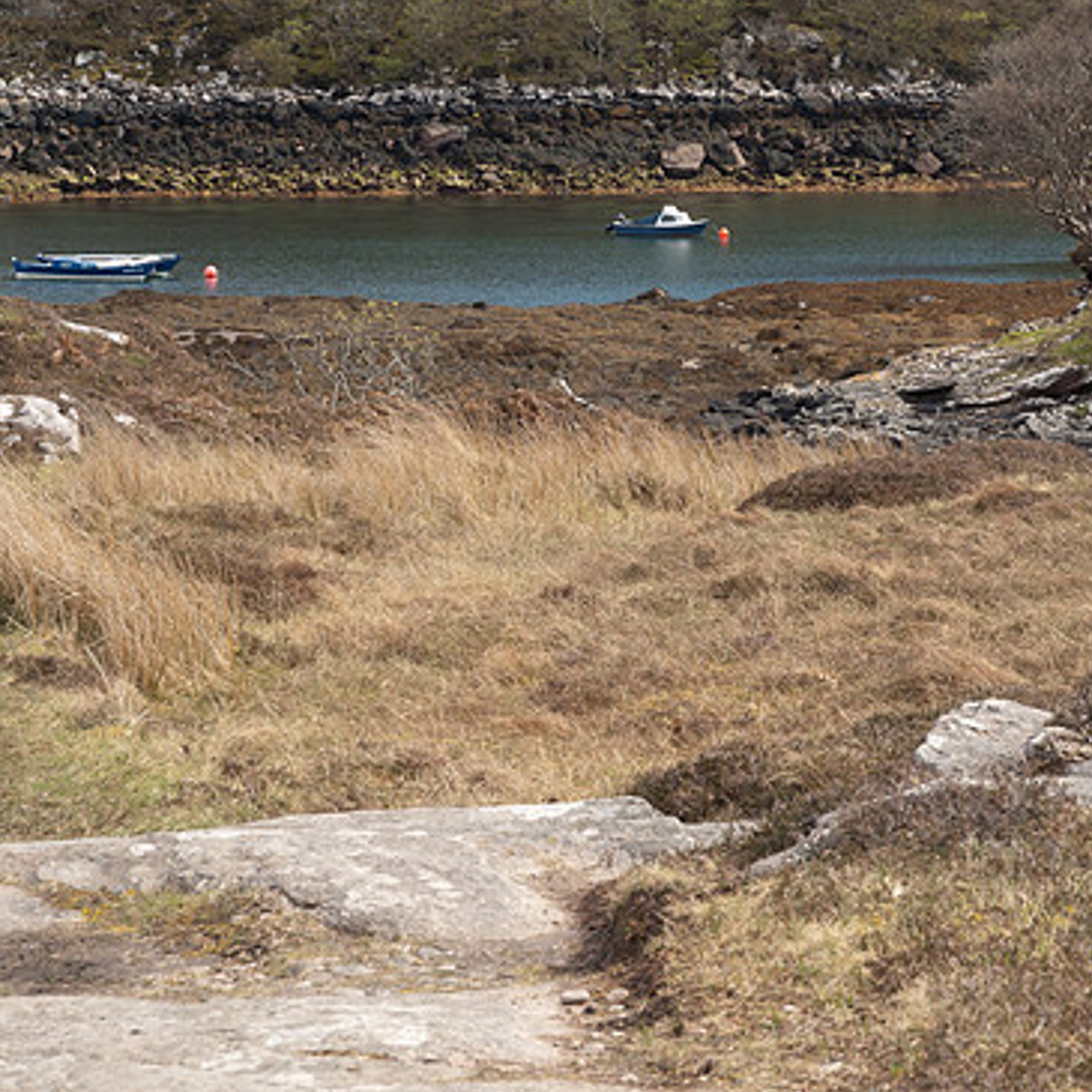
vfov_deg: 14.8
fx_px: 4211
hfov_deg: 14.7
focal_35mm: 118
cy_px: 471
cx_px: 748
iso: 200
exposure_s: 1/200
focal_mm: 42
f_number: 8
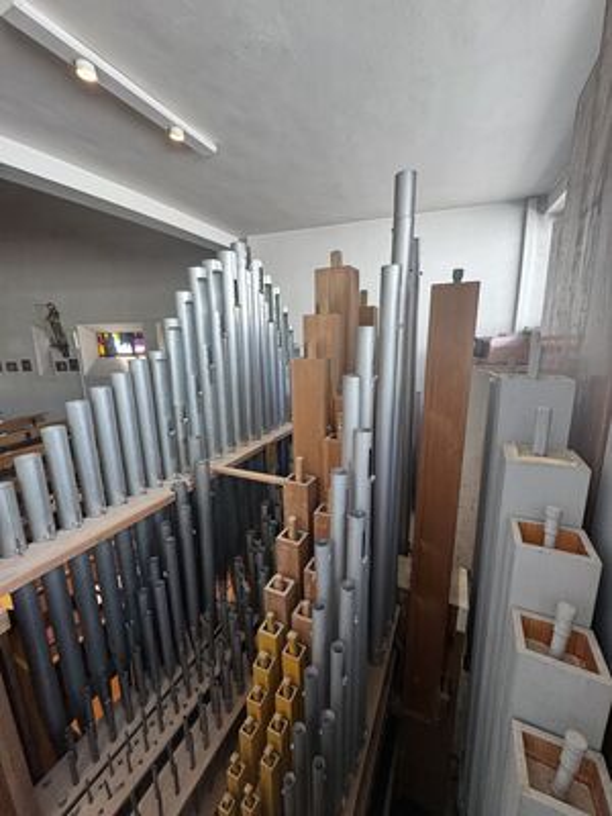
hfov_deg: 85.7
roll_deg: -0.4
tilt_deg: -11.5
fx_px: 330
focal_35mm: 14
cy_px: 408
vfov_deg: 102.1
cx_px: 306
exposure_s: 1/100
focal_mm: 2.22
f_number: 2.2
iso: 125
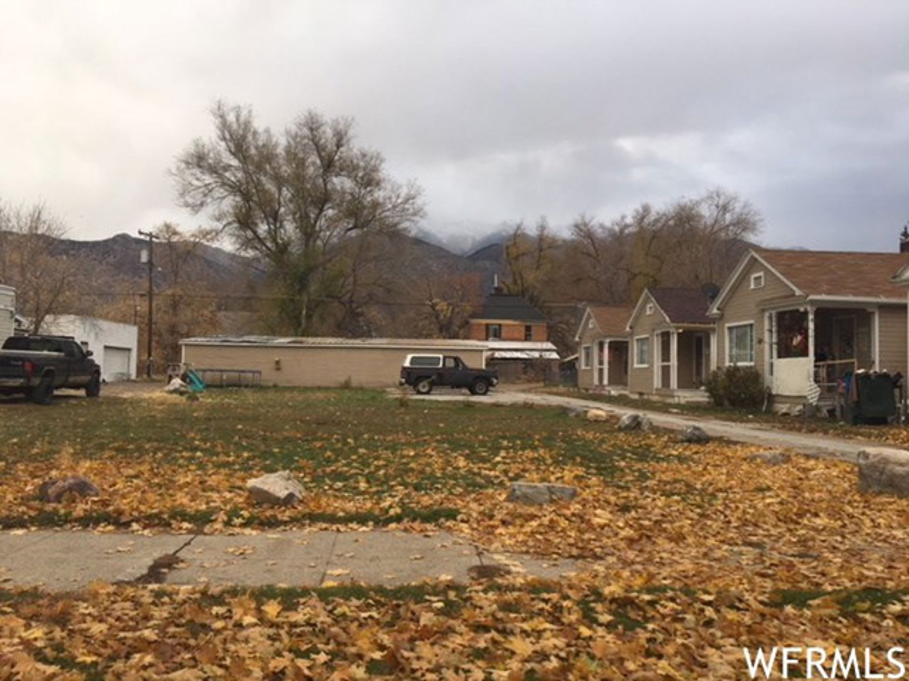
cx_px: 454
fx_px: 762
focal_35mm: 29
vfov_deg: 48.2
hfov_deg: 61.7
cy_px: 340
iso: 25
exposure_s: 1/487
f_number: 2.2
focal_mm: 4.15
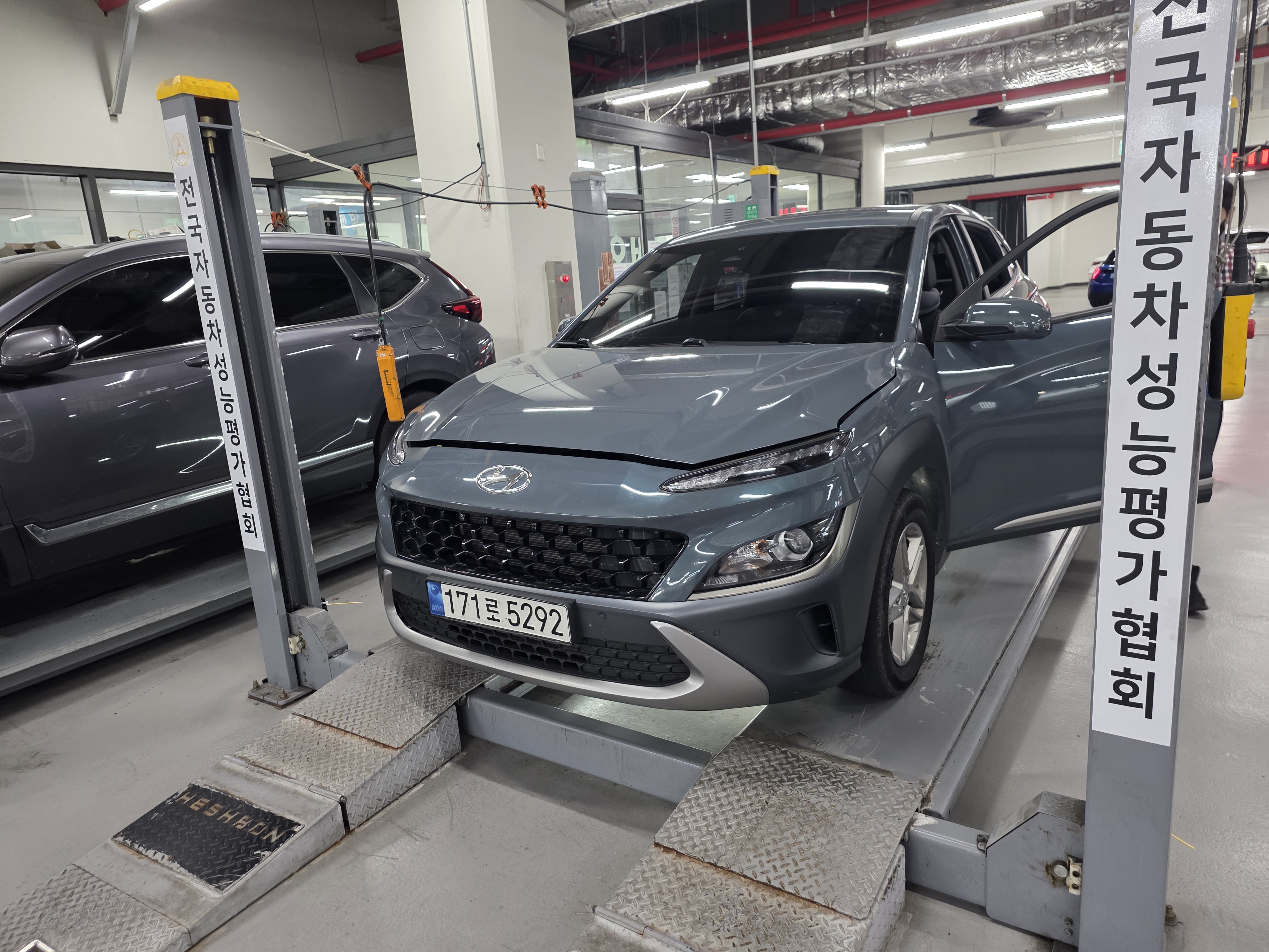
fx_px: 843
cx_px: 634
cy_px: 476
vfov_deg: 58.9
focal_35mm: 23
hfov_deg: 73.9
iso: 320
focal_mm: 6.25
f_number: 1.7
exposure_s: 1/120
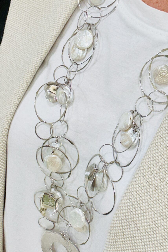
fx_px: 434
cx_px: 126
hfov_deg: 21.7
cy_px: 101
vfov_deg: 32.3
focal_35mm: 62
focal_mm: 2.69
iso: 50
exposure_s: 1/100
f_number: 1.9
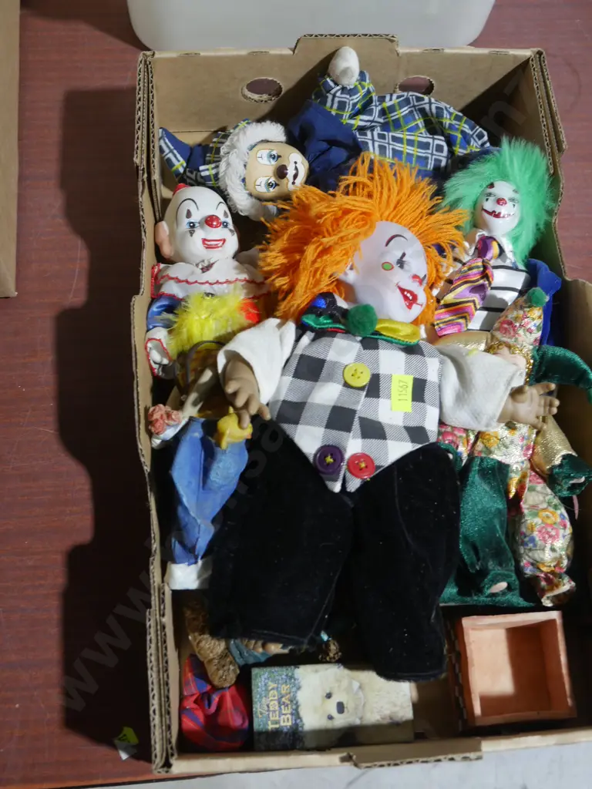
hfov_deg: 34.3
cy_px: 394
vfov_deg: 44.8
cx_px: 296
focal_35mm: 42
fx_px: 958
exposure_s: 1/60
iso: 500
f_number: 4.6
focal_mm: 21
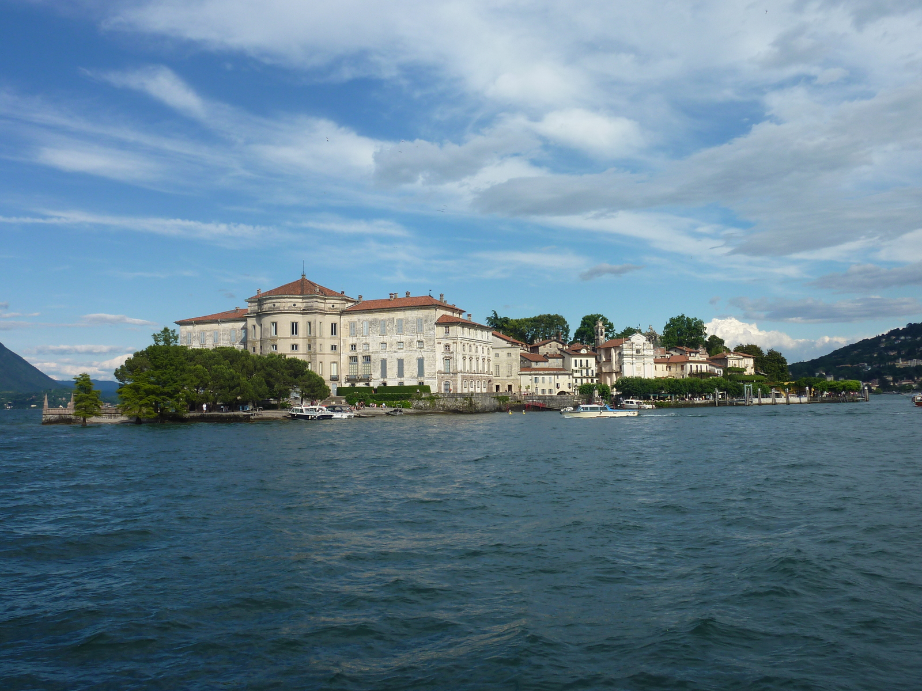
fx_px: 799
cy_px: 346
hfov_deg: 60.0
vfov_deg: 46.8
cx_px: 461
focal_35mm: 30
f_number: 5
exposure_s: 1/640
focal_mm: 5
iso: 80
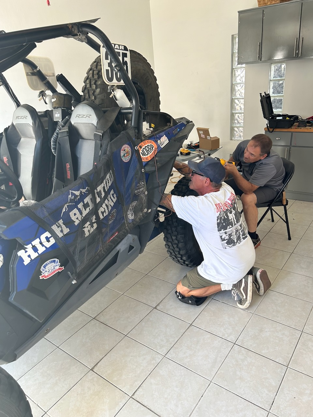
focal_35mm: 26
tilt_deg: -22.4
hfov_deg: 53.1
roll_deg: +5.3
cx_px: 156
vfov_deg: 67.3
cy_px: 208
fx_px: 313
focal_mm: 5.7
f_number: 1.5
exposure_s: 1/121
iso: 50
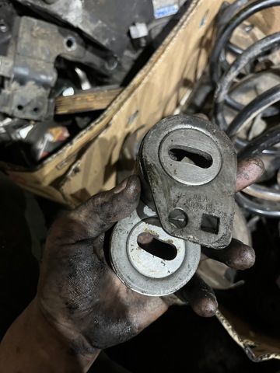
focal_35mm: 26
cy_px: 186
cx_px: 140
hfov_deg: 53.1
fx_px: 280
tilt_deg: -75.2
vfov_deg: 67.3
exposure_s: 1/25
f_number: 1.6
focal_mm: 5.1
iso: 500
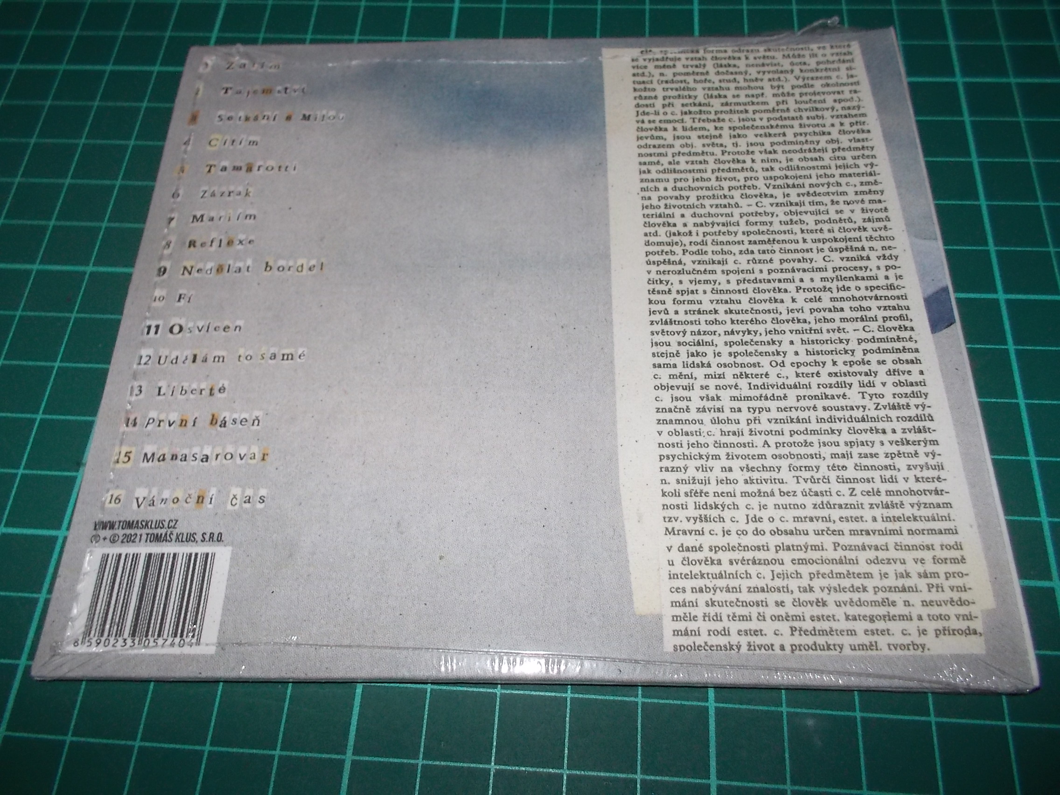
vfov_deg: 48.2
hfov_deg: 61.7
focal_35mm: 29
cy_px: 398
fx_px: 888
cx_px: 530
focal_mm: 4.1
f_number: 3.3
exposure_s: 1/30
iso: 200
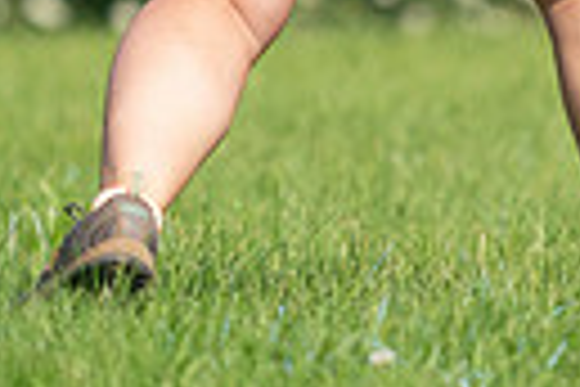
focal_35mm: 1576
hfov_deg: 1.3
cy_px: -479
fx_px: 25389
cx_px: 814
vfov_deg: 0.9
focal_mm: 350
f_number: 6.3
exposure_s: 1/4000
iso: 1250
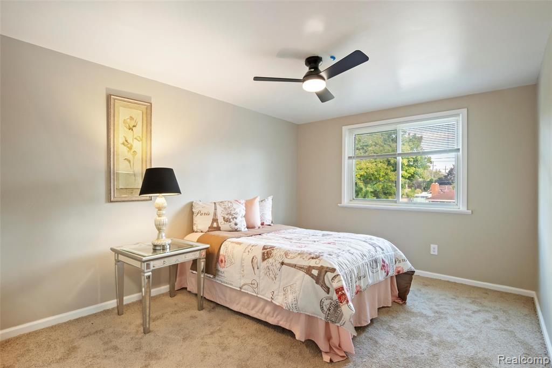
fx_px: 253
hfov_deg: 95.0
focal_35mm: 16
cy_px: 184
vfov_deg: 72.0
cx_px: 276
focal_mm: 11
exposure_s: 1/6
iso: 800
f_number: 8
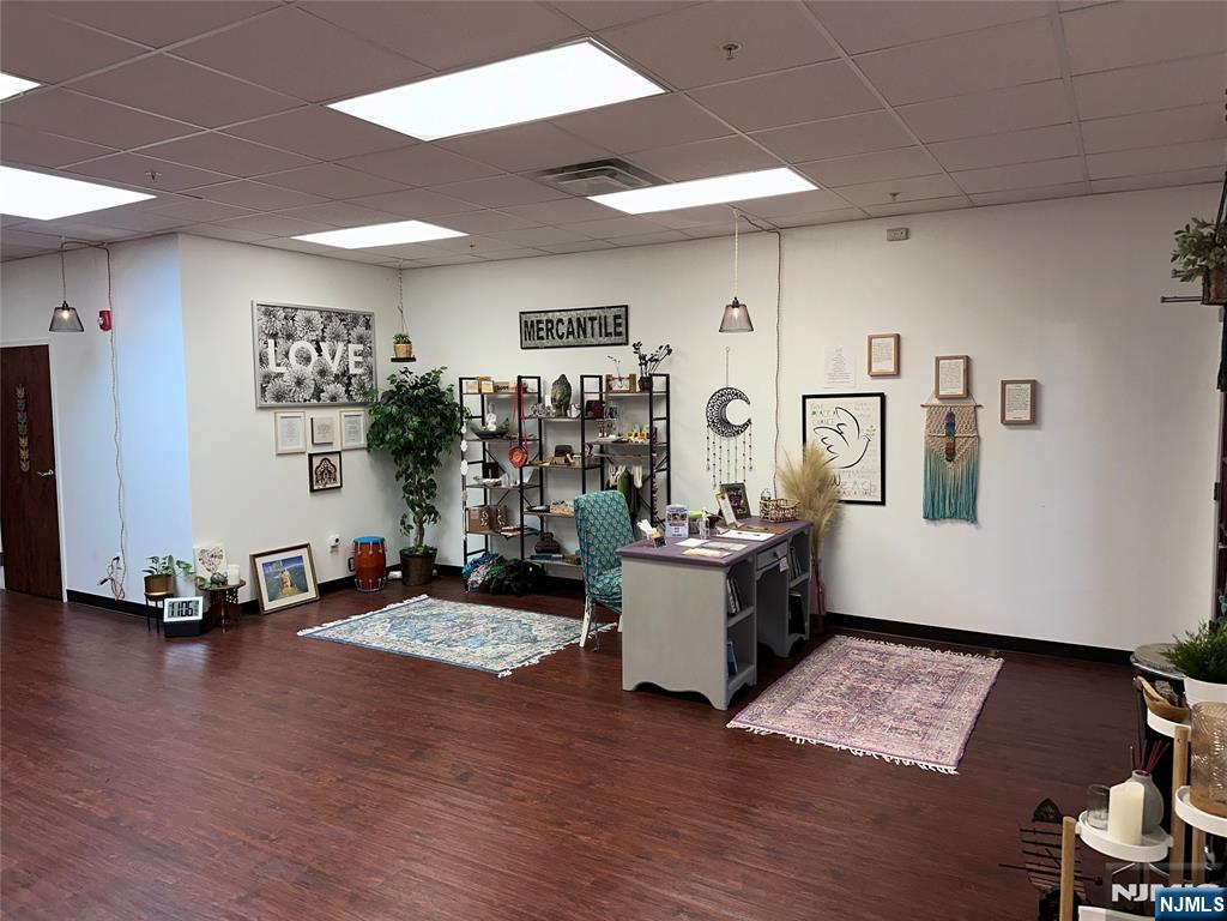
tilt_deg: -4.8
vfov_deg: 56.8
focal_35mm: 24
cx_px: 614
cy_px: 460
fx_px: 851
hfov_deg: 71.6
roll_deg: +0.5
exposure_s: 1/165
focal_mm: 6.86
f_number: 1.78
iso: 50
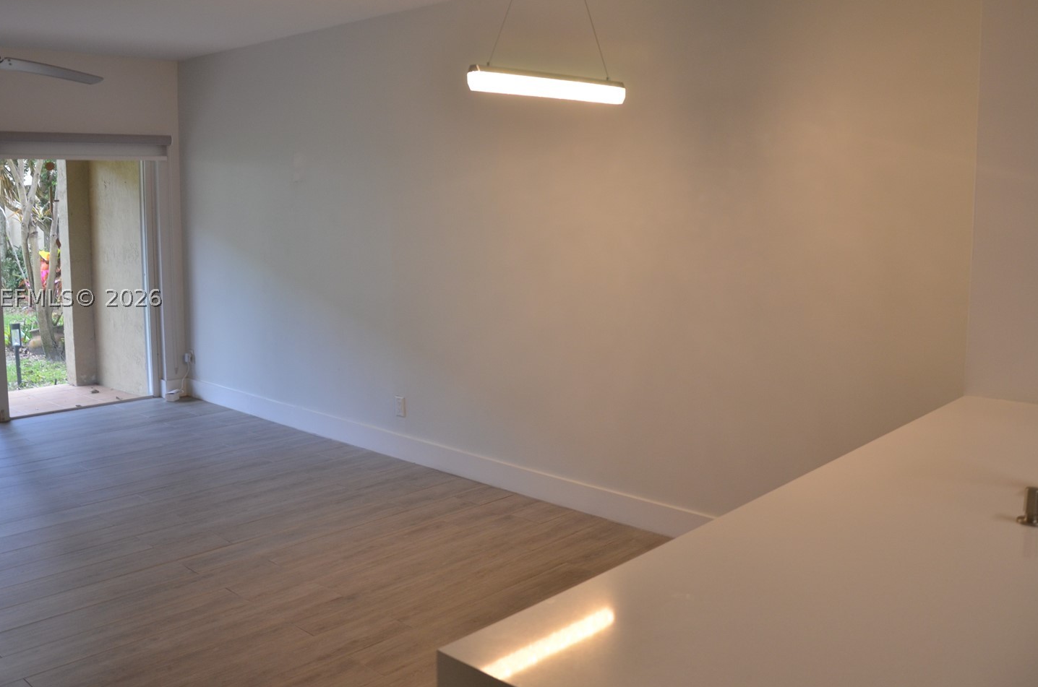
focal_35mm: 32
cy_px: 297
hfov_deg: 58.6
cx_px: 447
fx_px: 921
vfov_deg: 40.9
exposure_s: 1/60
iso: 400
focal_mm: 18
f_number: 4
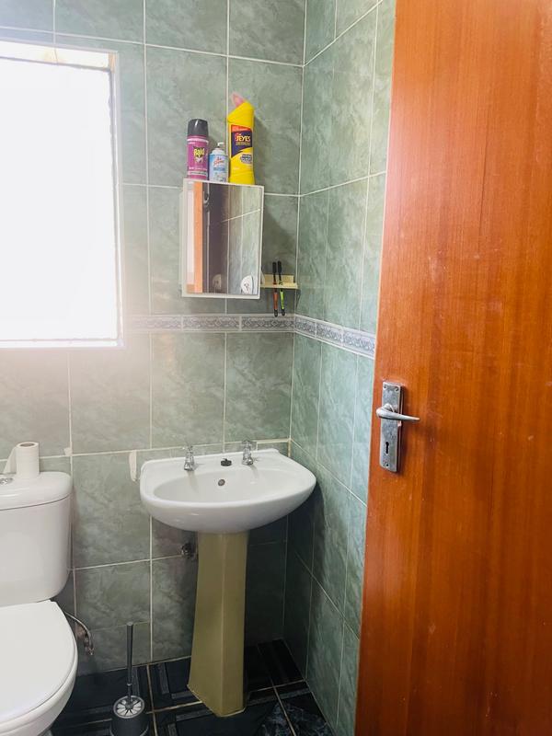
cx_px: 276
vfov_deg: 67.3
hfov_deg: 53.1
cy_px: 368
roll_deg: -0.7
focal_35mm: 26
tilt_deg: -10.1
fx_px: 553
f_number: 1.6
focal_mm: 4.2
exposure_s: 1/67
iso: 125
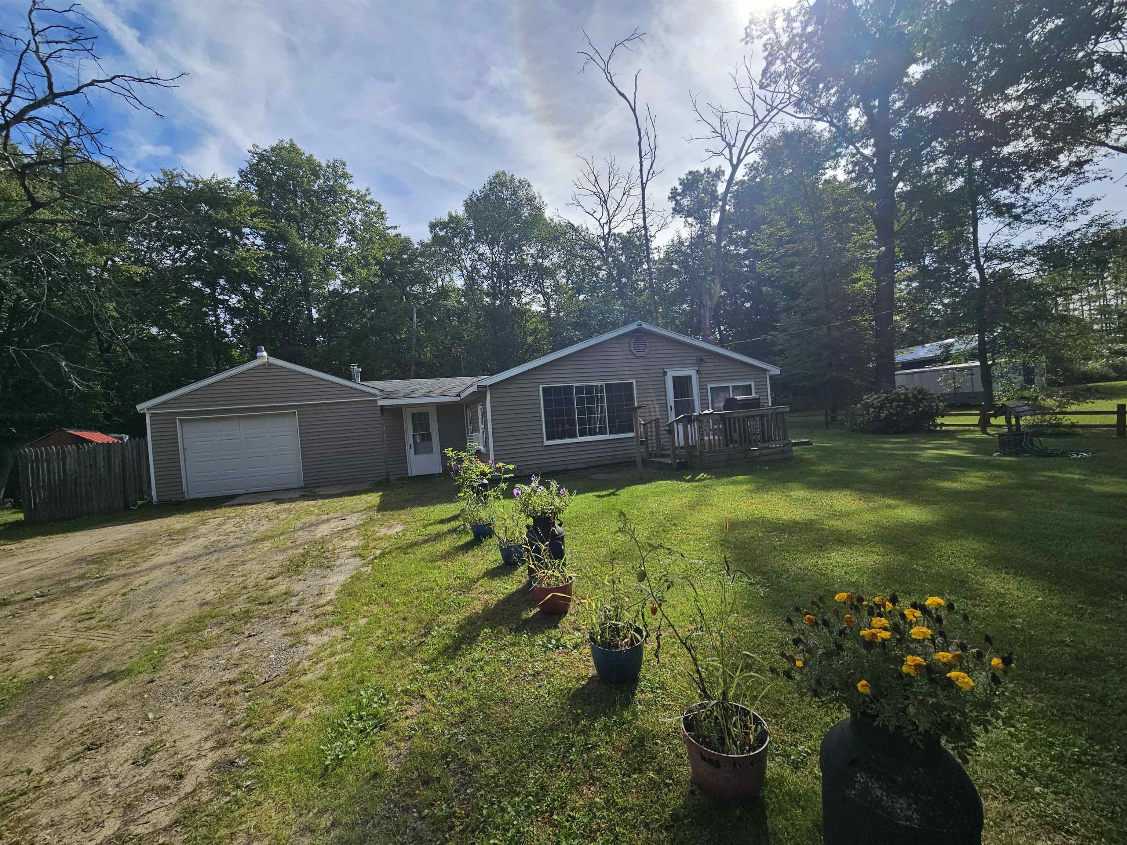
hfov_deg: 106.2
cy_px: 422
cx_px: 564
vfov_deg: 89.9
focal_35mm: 13
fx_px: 423
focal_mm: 2.2
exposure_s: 1/2730
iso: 50
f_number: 2.2
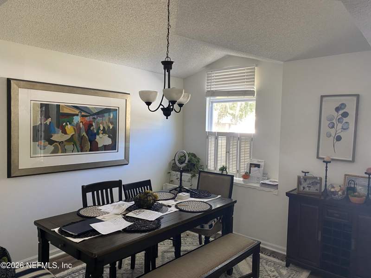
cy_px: 139
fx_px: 279
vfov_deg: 53.1
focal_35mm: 26
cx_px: 186
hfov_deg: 67.3
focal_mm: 4.25
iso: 160
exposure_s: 1/60
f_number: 1.8
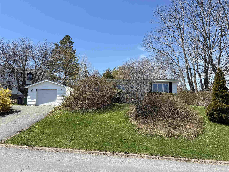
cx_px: 114
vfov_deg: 53.1
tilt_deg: +7.5
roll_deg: +0.0
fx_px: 172
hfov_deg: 67.3
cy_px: 86
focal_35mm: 26
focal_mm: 5.96
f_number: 1.6
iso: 50
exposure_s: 1/2283
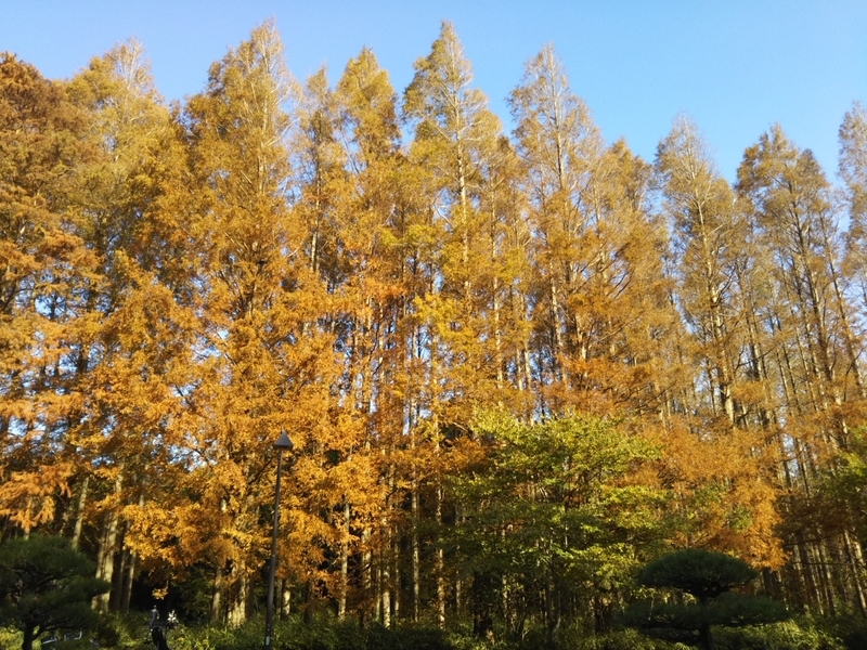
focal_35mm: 30
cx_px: 434
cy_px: 325
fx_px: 751
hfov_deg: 60.0
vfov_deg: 46.8
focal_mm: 4
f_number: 2.2
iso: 25
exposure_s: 1/361
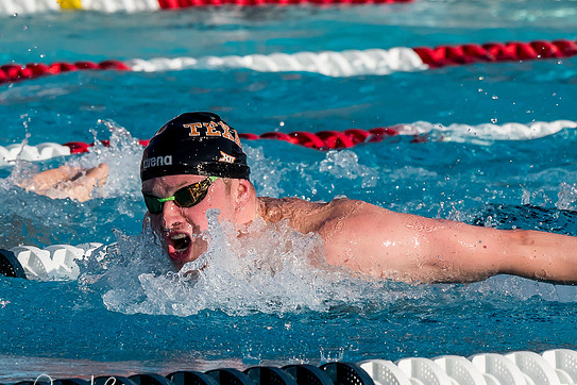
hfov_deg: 2.4
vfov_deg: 1.6
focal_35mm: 855
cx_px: 271
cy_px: 257
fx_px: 13703
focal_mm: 200
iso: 640
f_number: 6.3
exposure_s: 1/2500
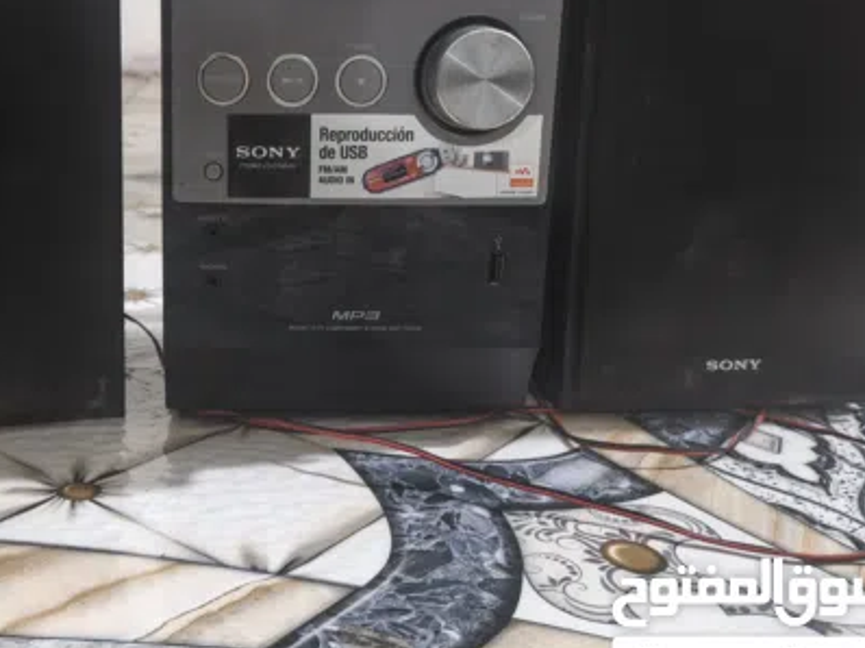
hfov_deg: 49.3
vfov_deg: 38.4
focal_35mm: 37
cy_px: 244
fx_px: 924
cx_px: 285
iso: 768
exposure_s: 1/33.3
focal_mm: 4.71
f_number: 1.79
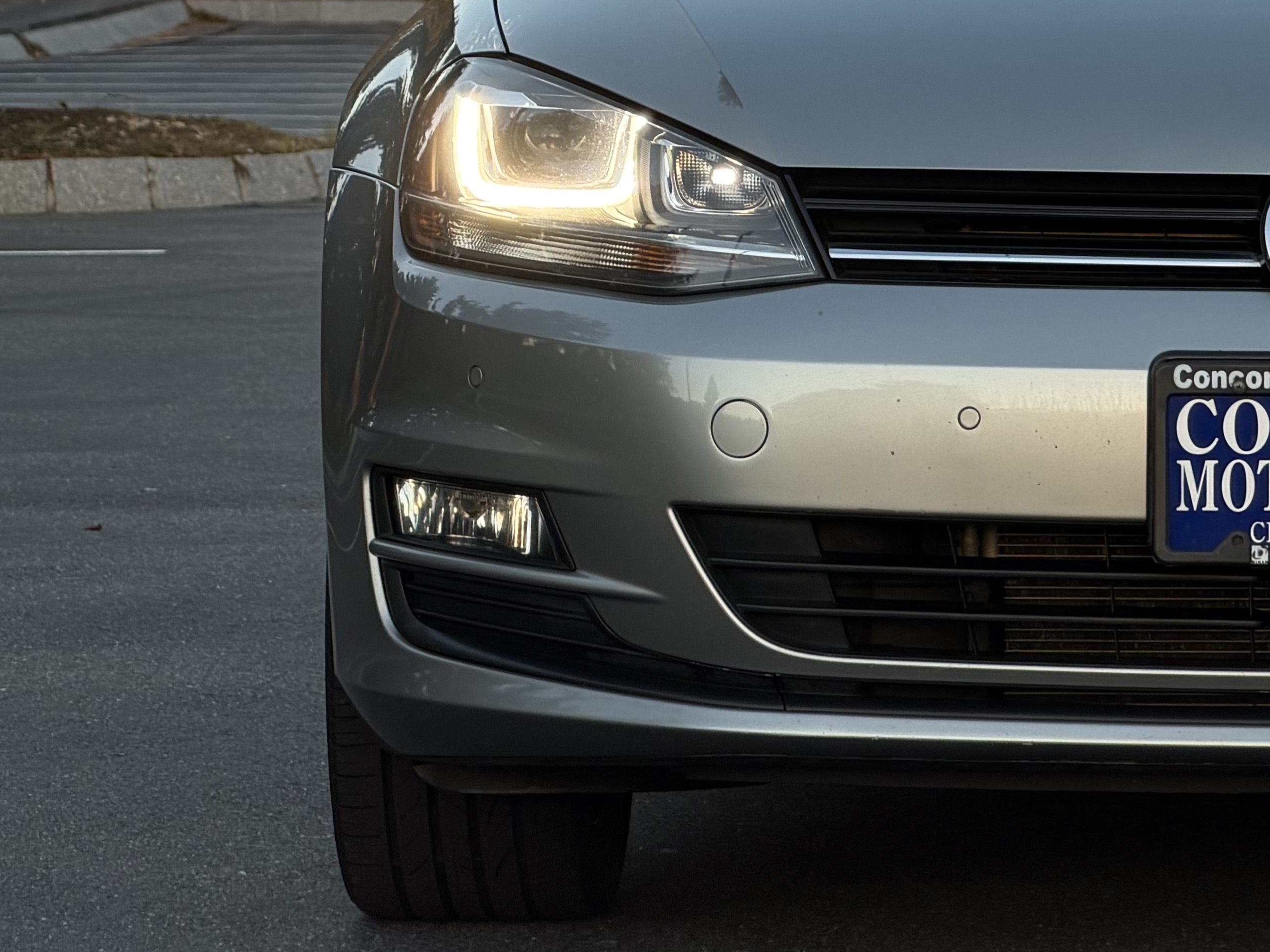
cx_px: 1409
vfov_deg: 6.6
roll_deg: +0.3
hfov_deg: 8.7
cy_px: -28
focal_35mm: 225
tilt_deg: -0.8
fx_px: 8254
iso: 50
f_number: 2.8
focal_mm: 16.89
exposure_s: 1/121
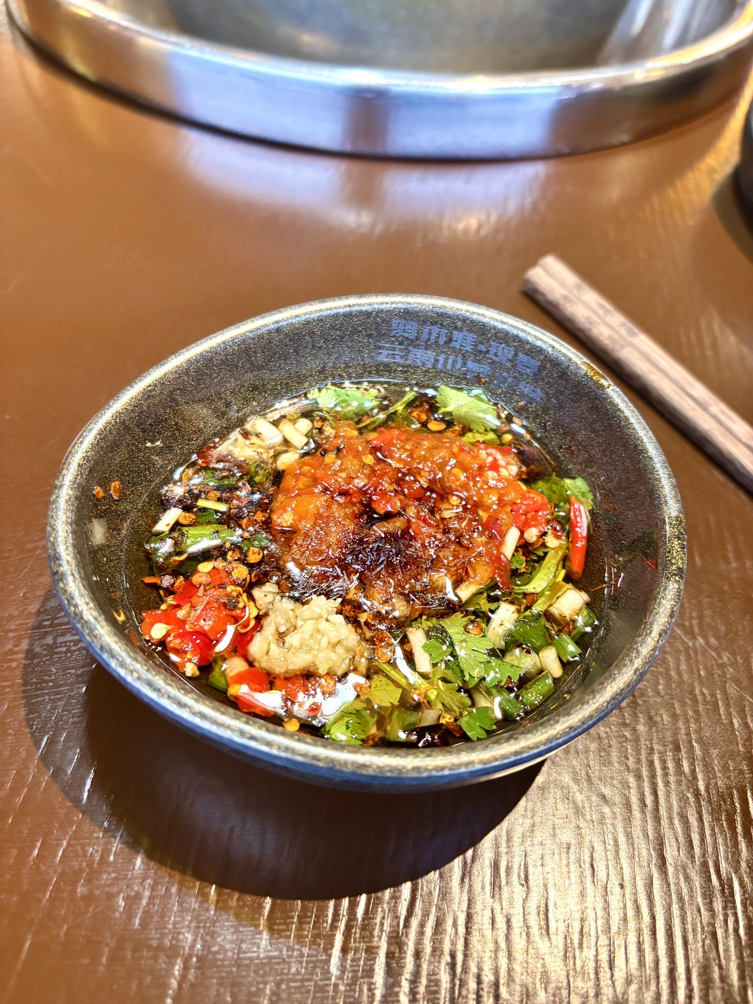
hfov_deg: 53.1
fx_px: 754
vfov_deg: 67.3
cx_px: 376
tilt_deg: -51.1
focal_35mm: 26
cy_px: 502
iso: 400
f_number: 1.6
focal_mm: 5.96
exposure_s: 1/50
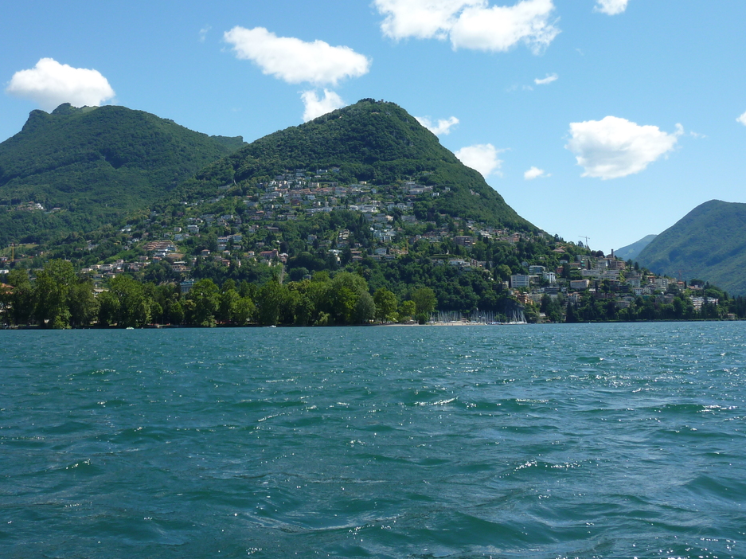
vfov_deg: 35.0
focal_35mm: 41
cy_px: 215
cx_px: 303
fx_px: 883
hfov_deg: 45.6
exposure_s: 1/500
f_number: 4.5
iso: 80
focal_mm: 5.3
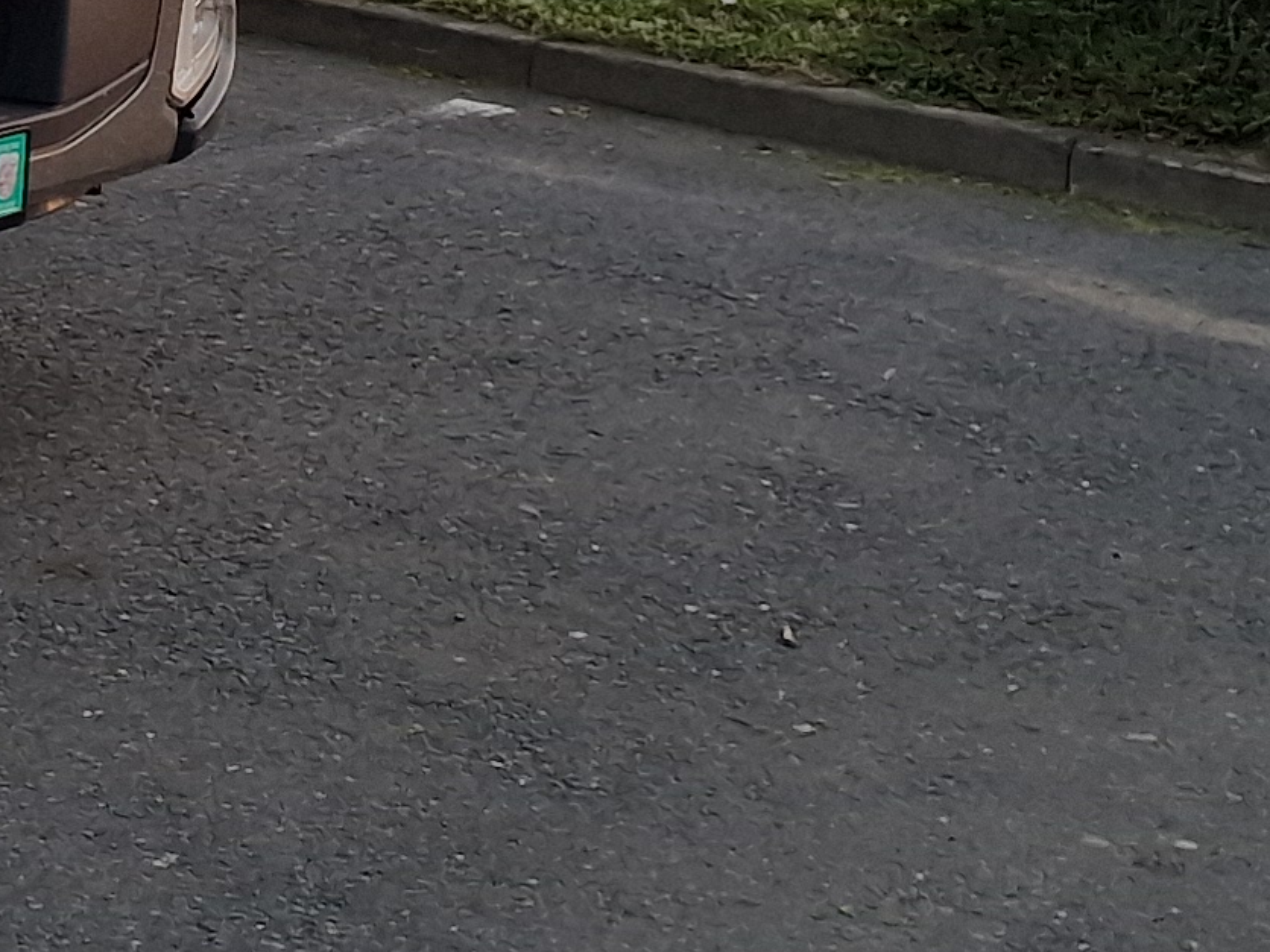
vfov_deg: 12.3
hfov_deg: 14.8
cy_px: -788
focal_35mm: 110
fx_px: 4036
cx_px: -1234
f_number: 1.8
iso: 64
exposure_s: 1/180
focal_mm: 6.4
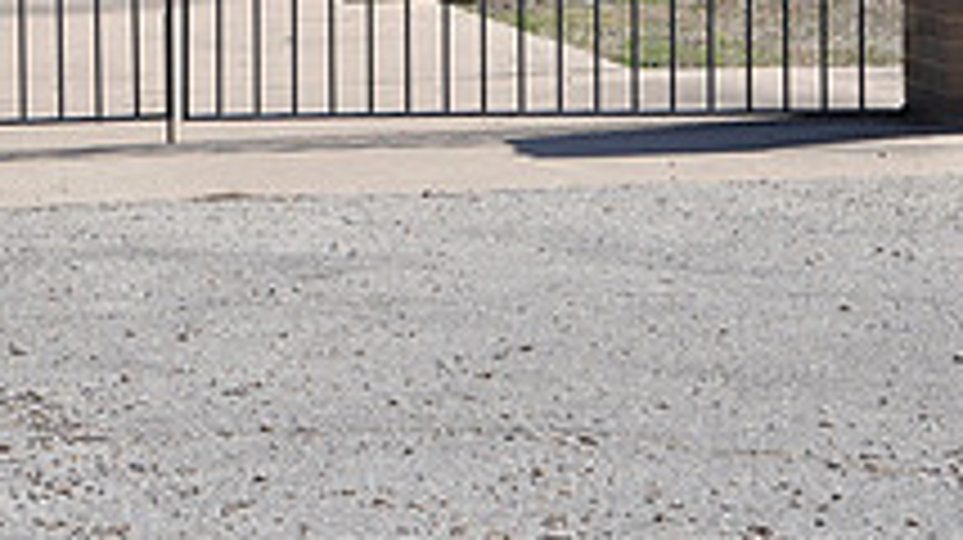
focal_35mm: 221
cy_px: -178
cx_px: 162
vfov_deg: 5.4
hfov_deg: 9.7
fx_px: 5639
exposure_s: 1/200
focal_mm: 52
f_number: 7.1
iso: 200
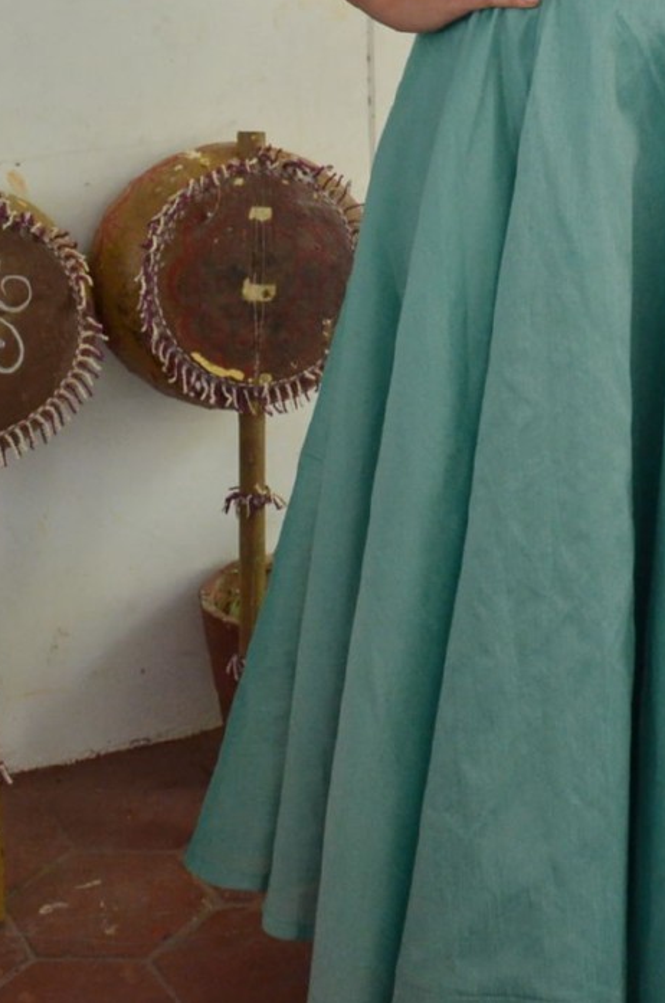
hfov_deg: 17.3
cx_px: 481
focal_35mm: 78
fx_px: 2170
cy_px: 142
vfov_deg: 25.4
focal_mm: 24
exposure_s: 1/125
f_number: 9
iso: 2000
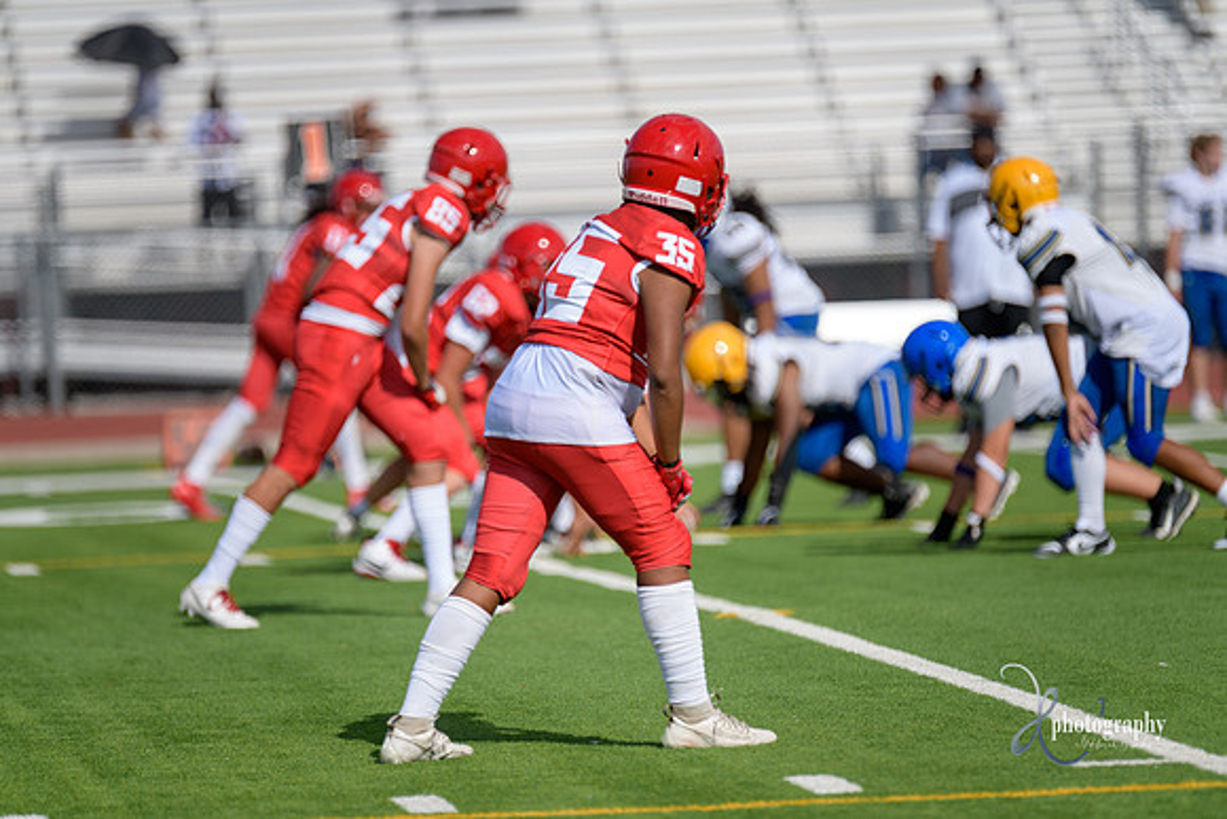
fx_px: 10227
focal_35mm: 300
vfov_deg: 4.6
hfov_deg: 6.9
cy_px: 410
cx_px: 614
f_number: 2.8
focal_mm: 300
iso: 200
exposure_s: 1/3200
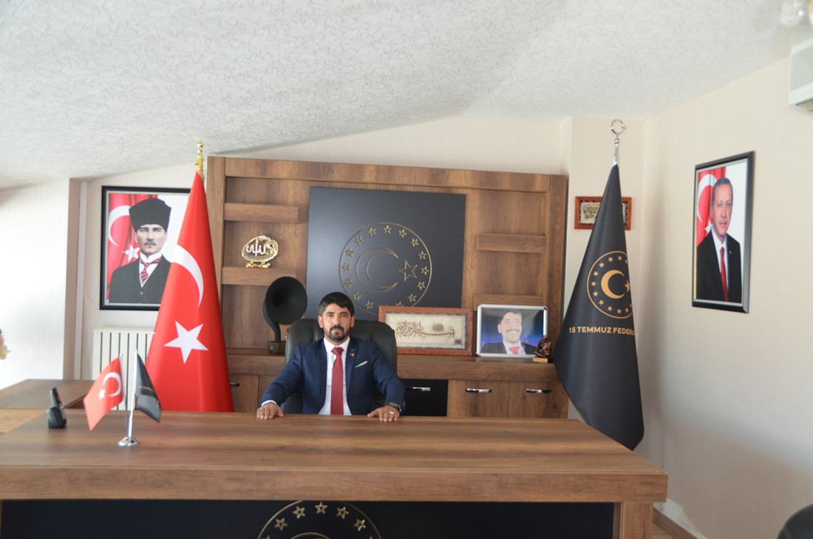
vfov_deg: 39.8
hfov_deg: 57.3
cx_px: 406
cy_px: 270
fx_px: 744
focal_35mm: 33
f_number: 3.8
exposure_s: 1/60
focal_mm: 22
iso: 800
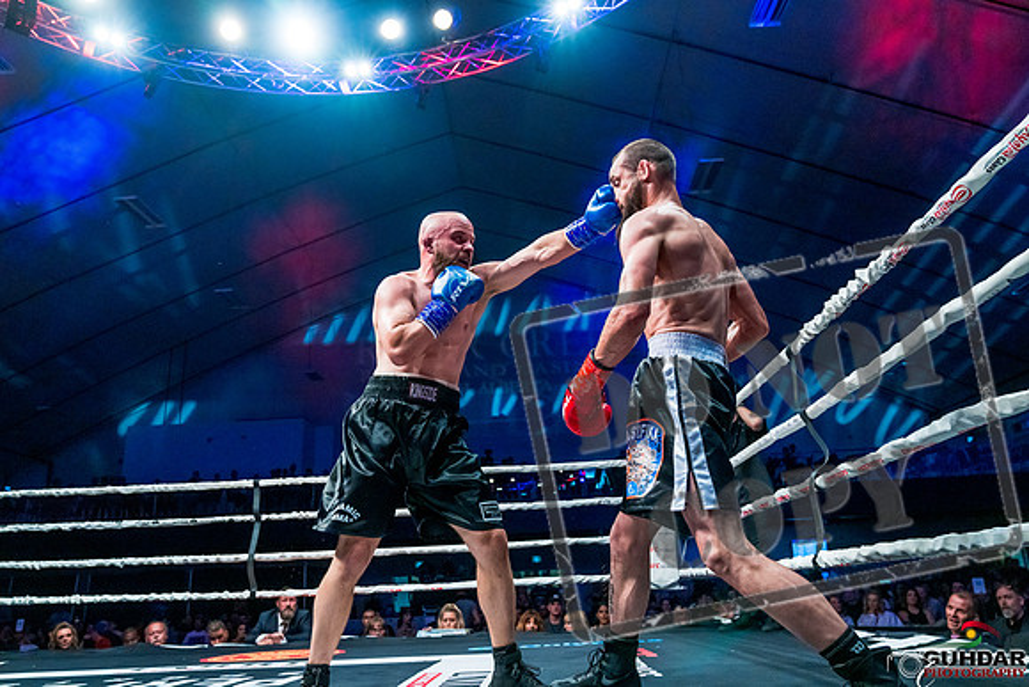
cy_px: 343
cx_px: 510
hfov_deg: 68.5
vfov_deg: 48.9
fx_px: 756
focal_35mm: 26
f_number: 4
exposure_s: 1/1000
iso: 4000
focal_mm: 26
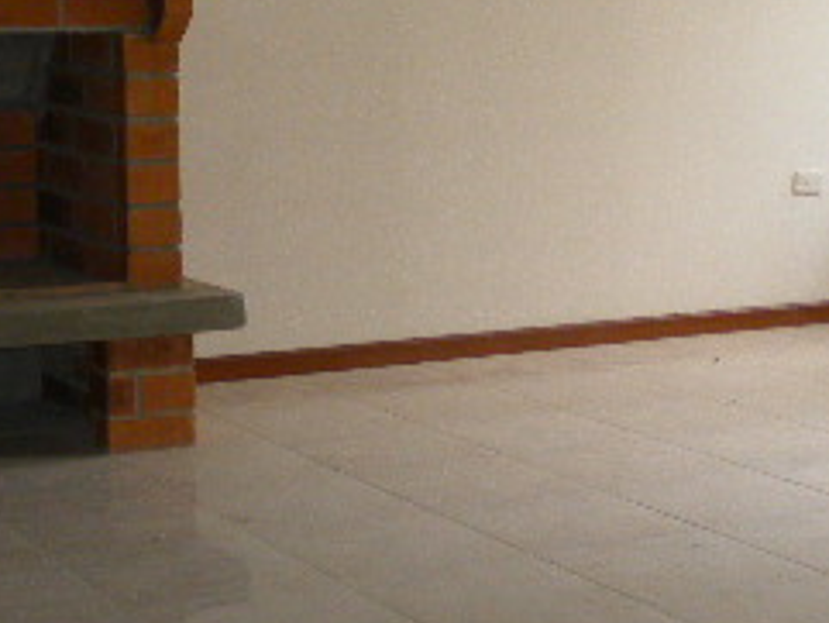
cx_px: 440
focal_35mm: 93
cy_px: 310
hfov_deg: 21.1
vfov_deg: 15.9
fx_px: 2228
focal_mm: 6.3
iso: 169
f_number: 3.1
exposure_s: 1/63.6
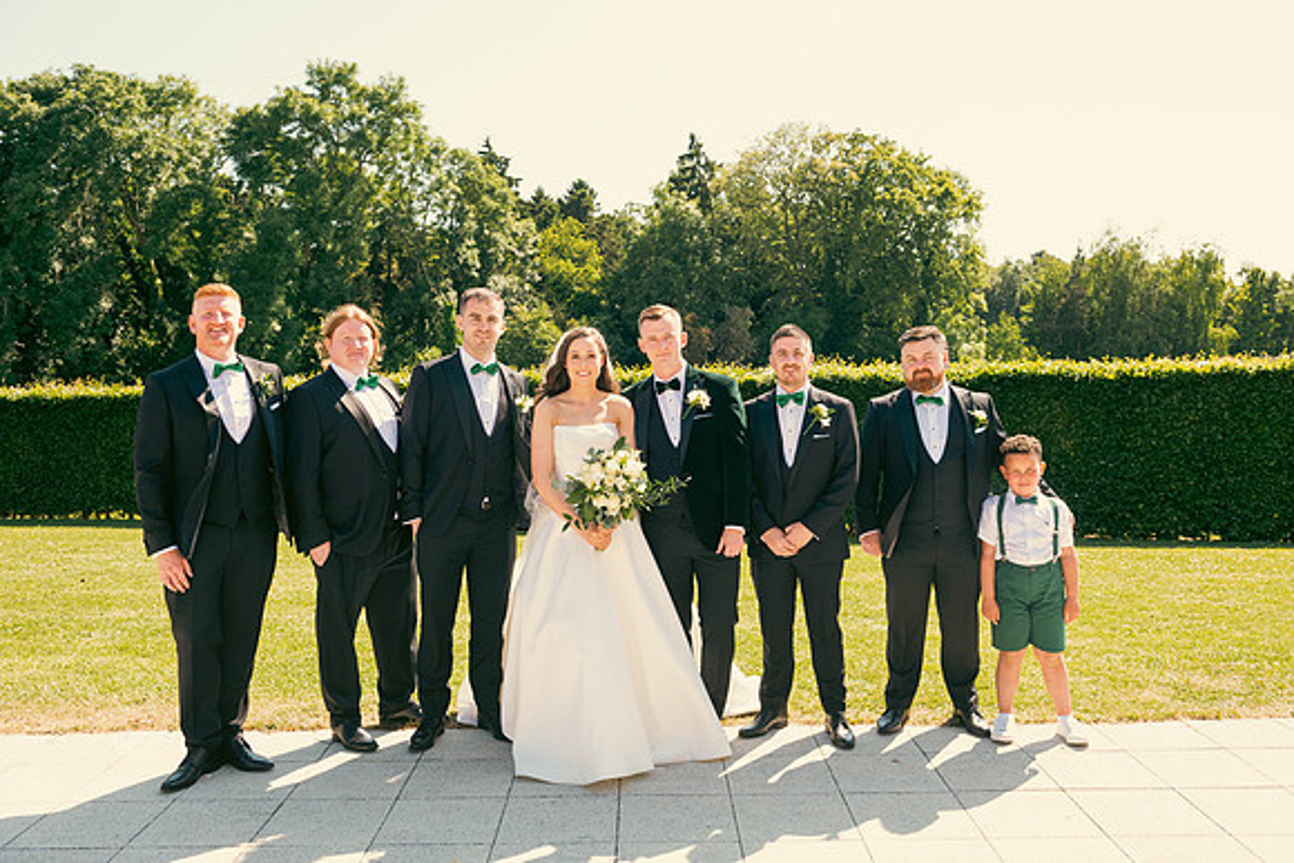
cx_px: 647
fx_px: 1150
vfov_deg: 41.1
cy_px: 432
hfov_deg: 58.7
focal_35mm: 32
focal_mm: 32
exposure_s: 1/200
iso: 125
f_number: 6.3
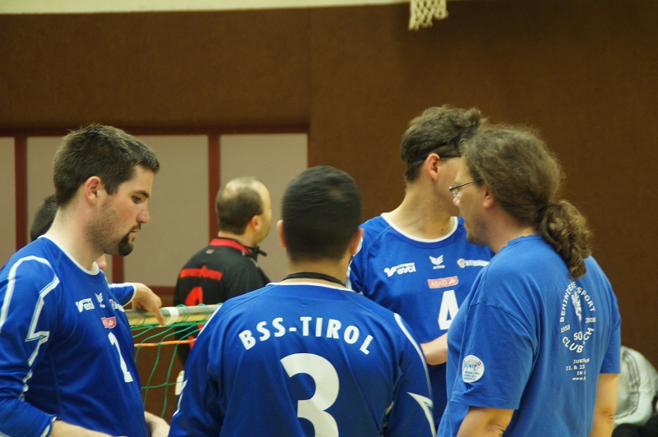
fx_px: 3287
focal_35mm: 180
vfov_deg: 7.6
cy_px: 218
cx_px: 329
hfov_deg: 11.4
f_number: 5.6
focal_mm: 120
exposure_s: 1/20
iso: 1600
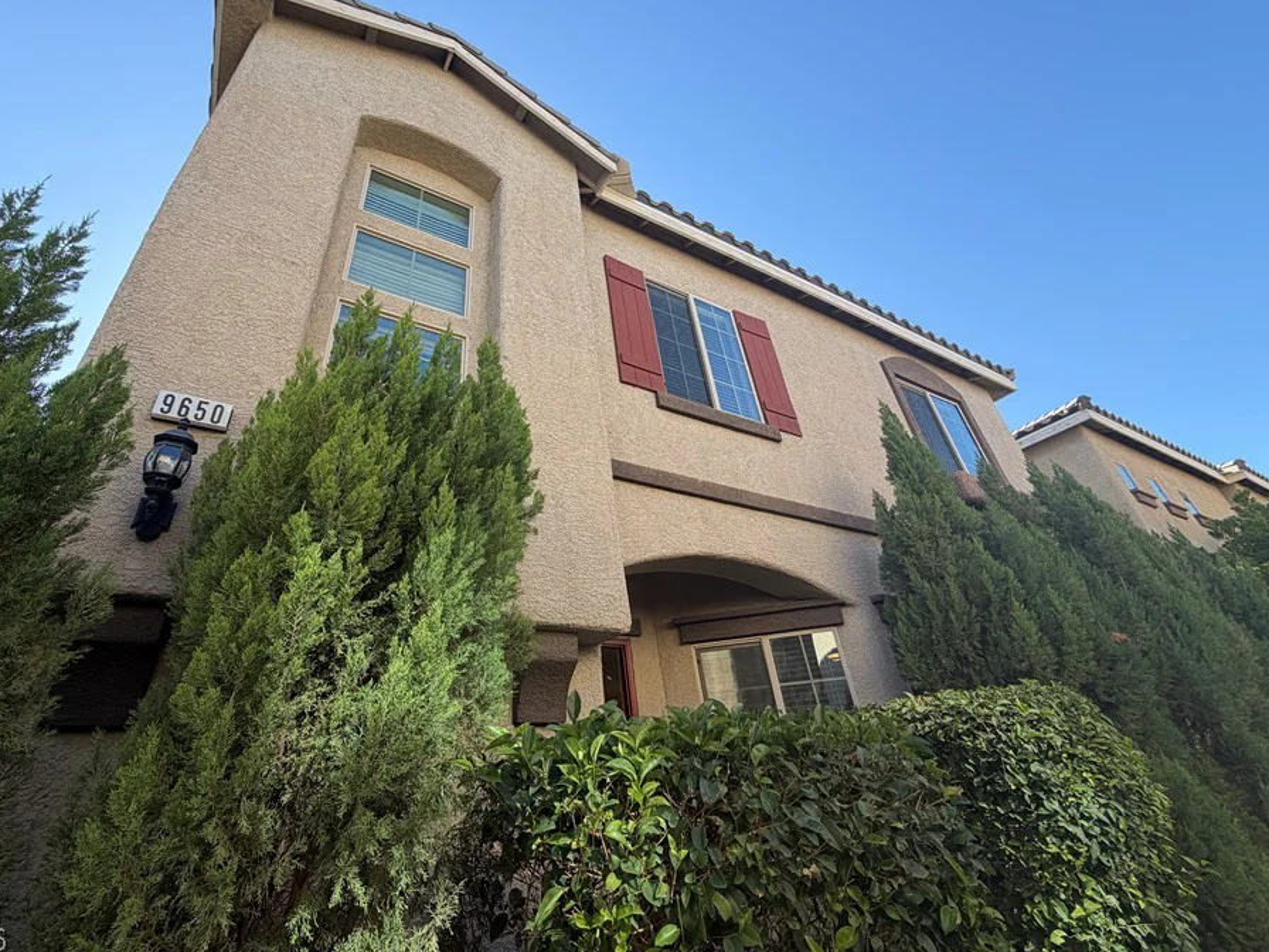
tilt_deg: +33.6
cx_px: 578
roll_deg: +5.2
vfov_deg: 77.8
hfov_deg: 94.3
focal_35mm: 16
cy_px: 419
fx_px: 587
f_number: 2.2
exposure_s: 1/502
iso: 40
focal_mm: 2.22
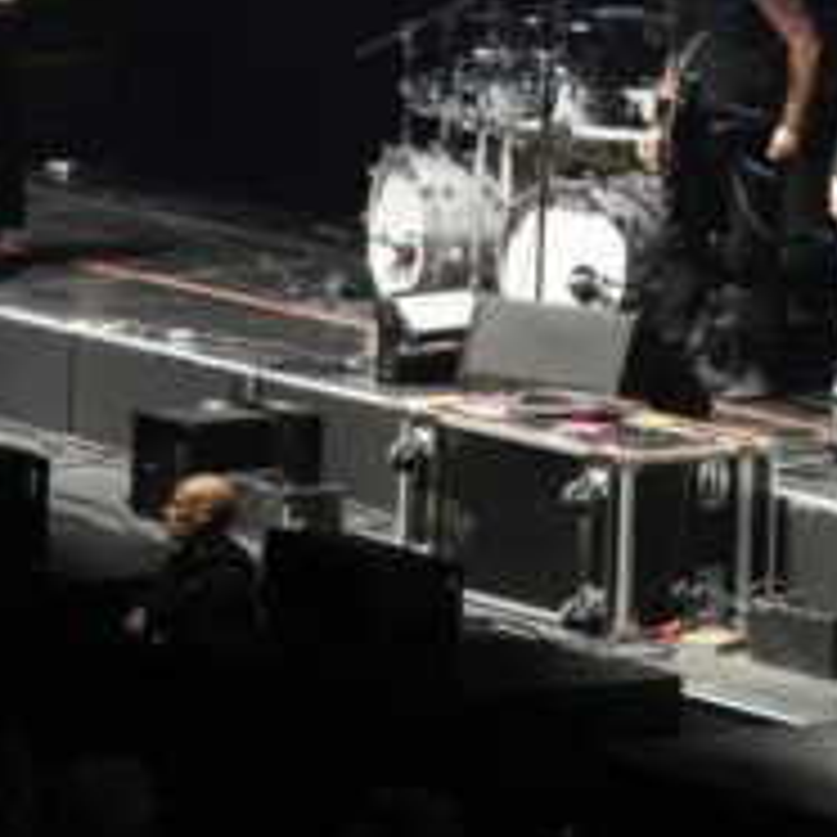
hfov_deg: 6.0
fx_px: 7927
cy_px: -220
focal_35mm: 290
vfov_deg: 6.0
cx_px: 932
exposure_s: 1/100
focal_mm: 55
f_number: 4.5
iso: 6400
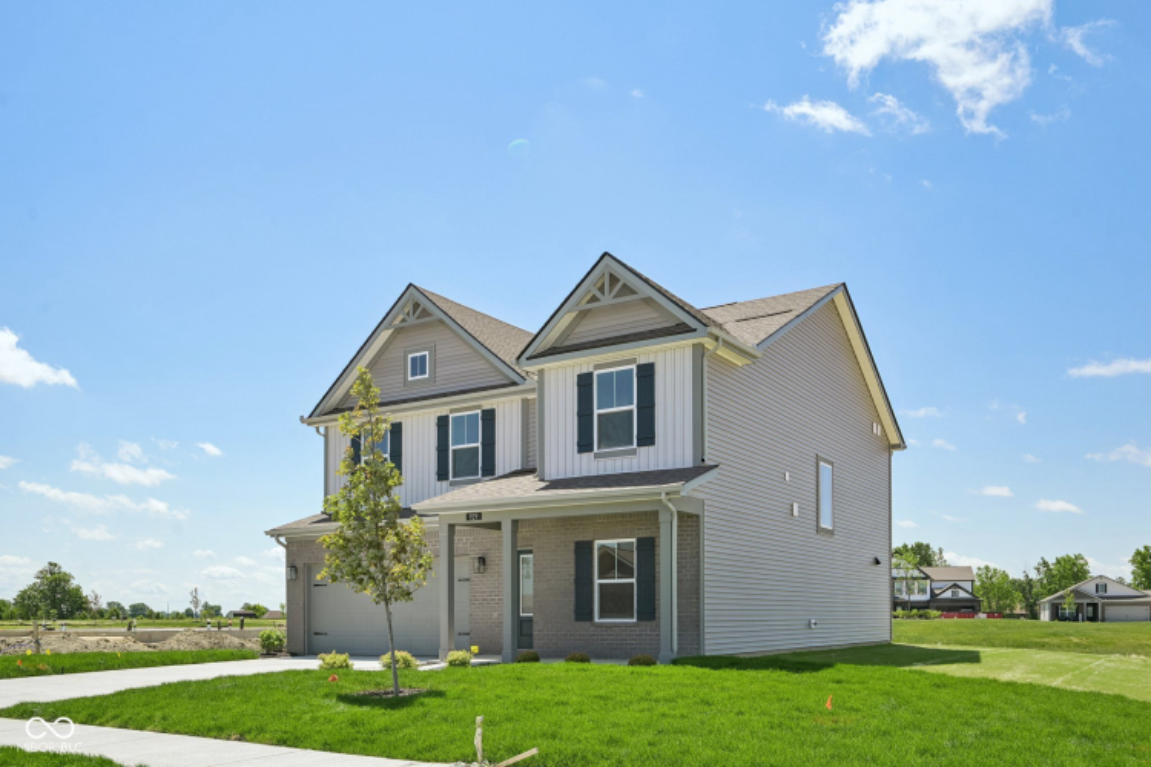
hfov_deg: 66.4
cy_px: 384
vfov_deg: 47.2
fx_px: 879
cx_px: 576
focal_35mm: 28
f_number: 8
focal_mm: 27.5
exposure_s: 1/400
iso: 100
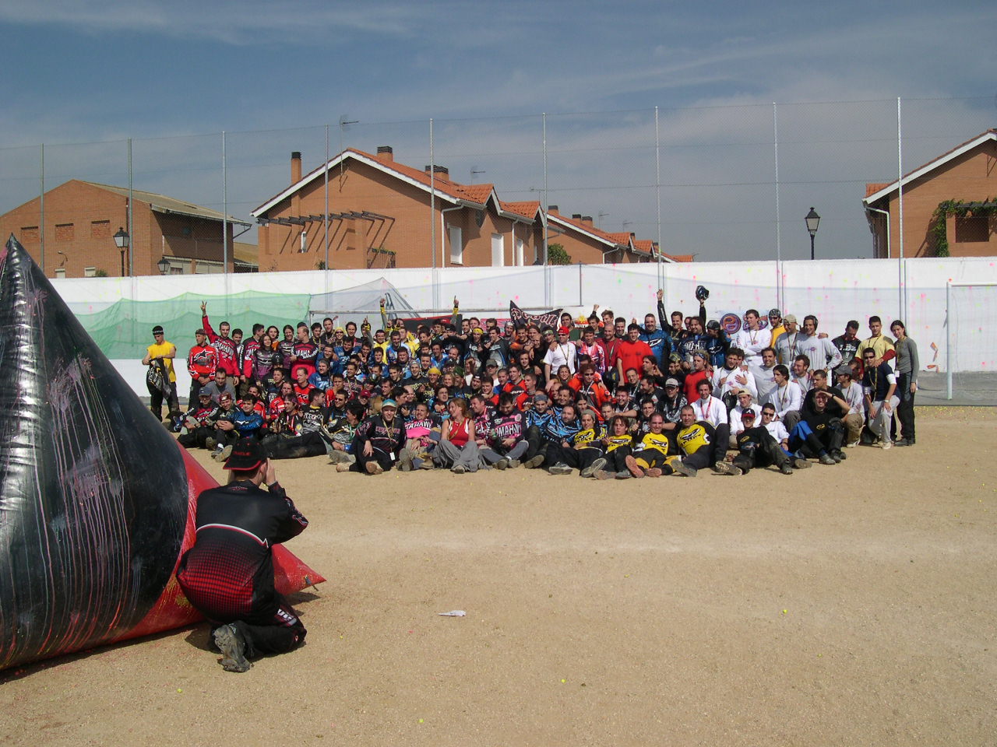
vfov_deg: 37.7
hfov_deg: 49.0
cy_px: 374
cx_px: 498
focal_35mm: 38
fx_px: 1094
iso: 100
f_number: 7.6
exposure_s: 1/438
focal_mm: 8
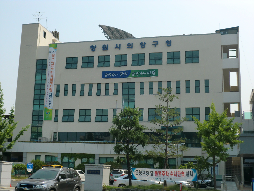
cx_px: 127
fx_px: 374
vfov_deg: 28.6
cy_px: 96
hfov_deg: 37.5
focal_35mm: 51
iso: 64
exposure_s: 1/1000
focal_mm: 9.4
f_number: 3.8
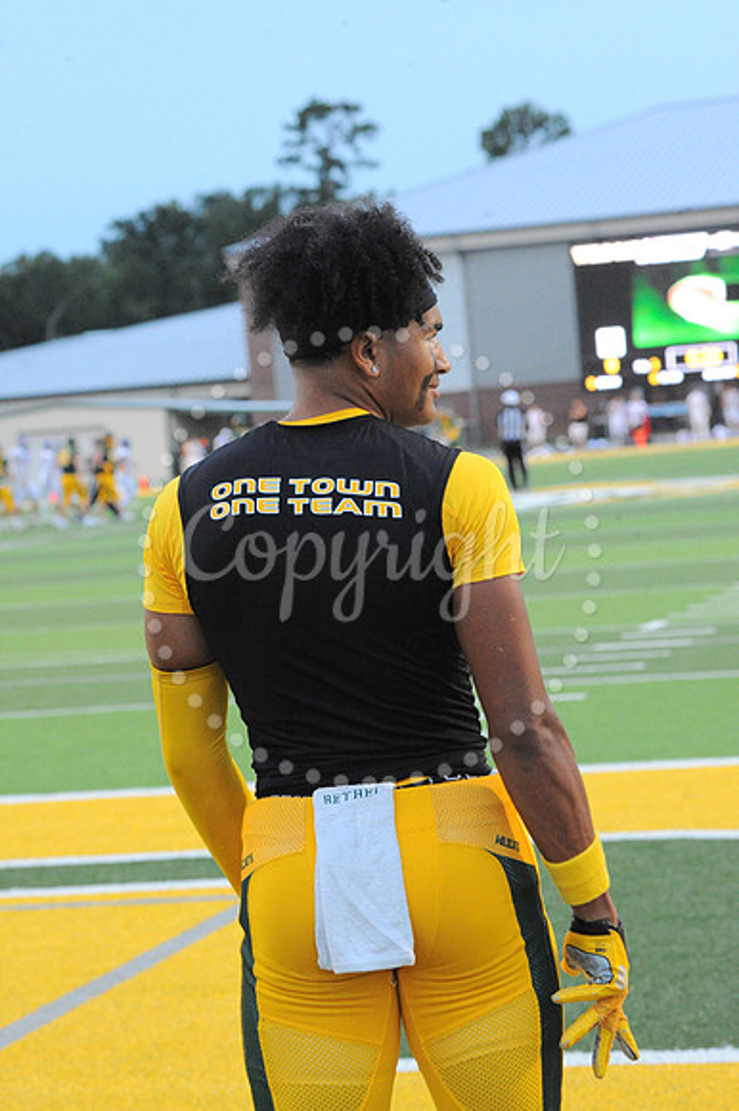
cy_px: 556
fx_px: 3453
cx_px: 370
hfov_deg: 12.2
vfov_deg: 18.3
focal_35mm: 112
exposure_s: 1/160
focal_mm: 112
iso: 6400
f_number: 10
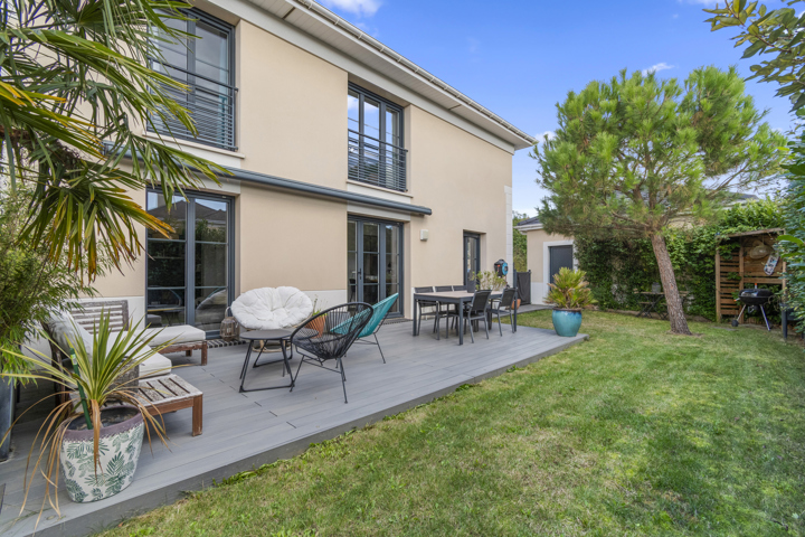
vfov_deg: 77.3
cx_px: 402
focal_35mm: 15
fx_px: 335
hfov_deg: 100.4
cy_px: 268
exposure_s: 1/125
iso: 400
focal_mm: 10
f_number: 8
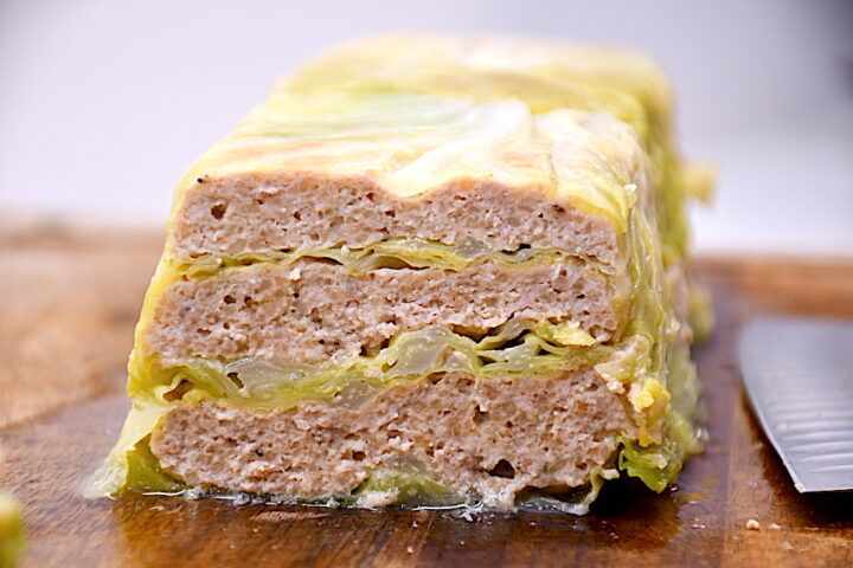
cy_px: 284
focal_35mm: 174
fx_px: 4123
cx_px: 426
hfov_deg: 11.8
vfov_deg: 7.9
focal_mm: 116
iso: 800
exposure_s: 1/60
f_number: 5.6
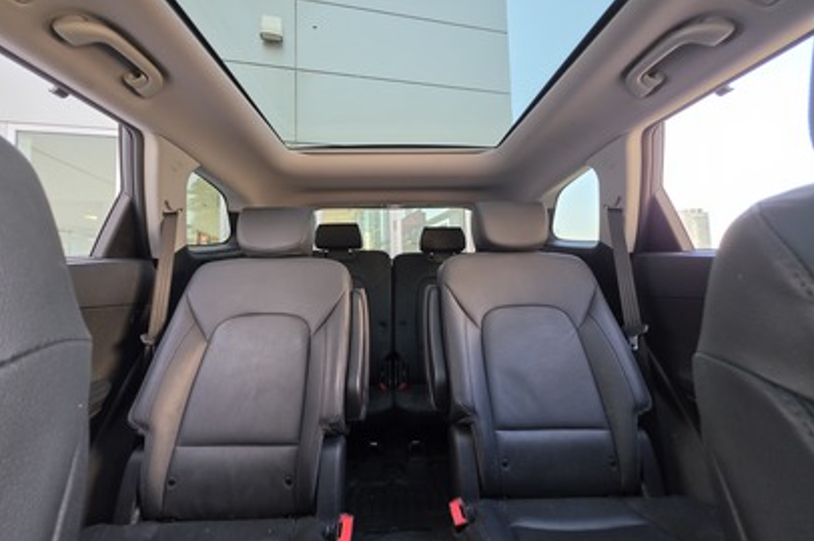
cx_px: 399
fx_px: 316
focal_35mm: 14
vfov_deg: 81.0
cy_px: 249
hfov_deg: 104.3
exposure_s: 1/120
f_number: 1.9
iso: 125
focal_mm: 2.2
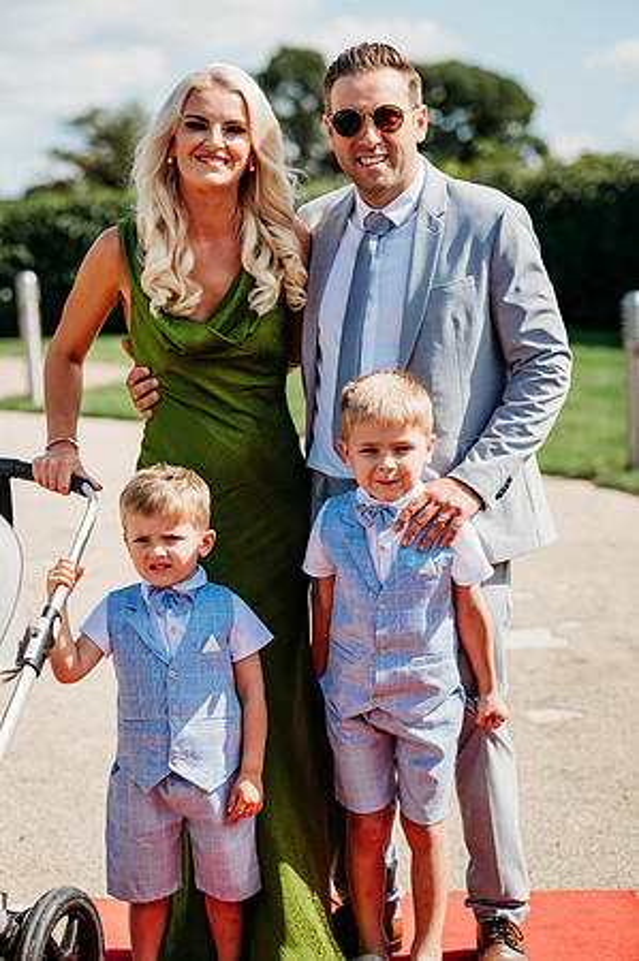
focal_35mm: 85
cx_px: 320
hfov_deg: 16.0
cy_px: 480
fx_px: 2268
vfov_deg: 23.9
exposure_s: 1/1600
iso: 100
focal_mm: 85
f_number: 3.2
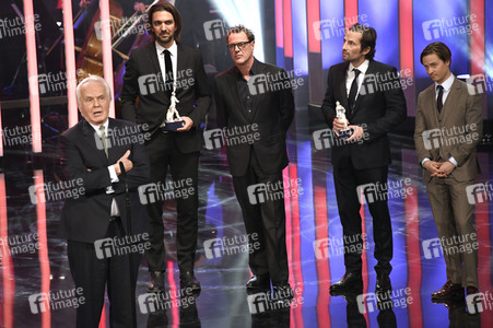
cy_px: 164
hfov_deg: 9.0
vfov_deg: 6.0
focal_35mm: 230
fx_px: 3147
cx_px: 246
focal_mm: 230
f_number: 6.3
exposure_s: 1/160
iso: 3200
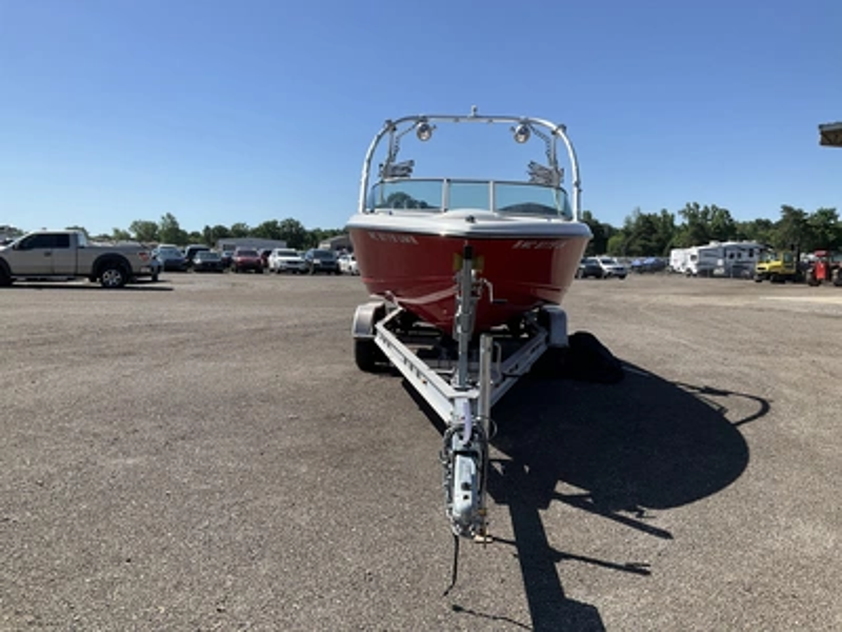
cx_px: 421
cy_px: 316
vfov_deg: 48.2
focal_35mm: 29
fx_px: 705
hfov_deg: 61.7
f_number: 1.8
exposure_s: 1/2058
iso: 25
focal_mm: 3
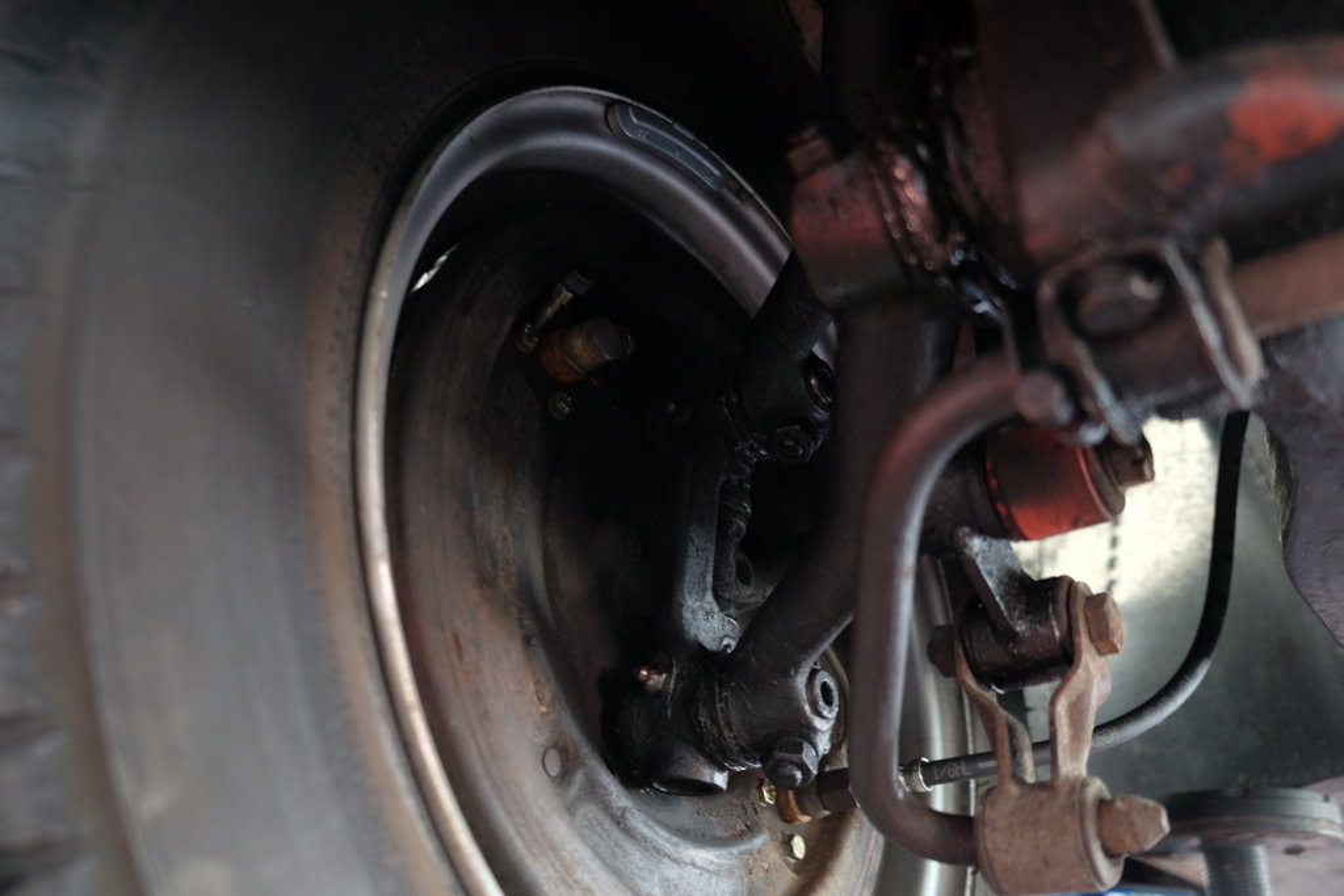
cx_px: 672
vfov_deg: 41.1
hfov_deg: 58.7
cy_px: 448
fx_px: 1195
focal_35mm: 32
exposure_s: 1/10
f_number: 3.2
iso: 800
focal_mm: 21.4
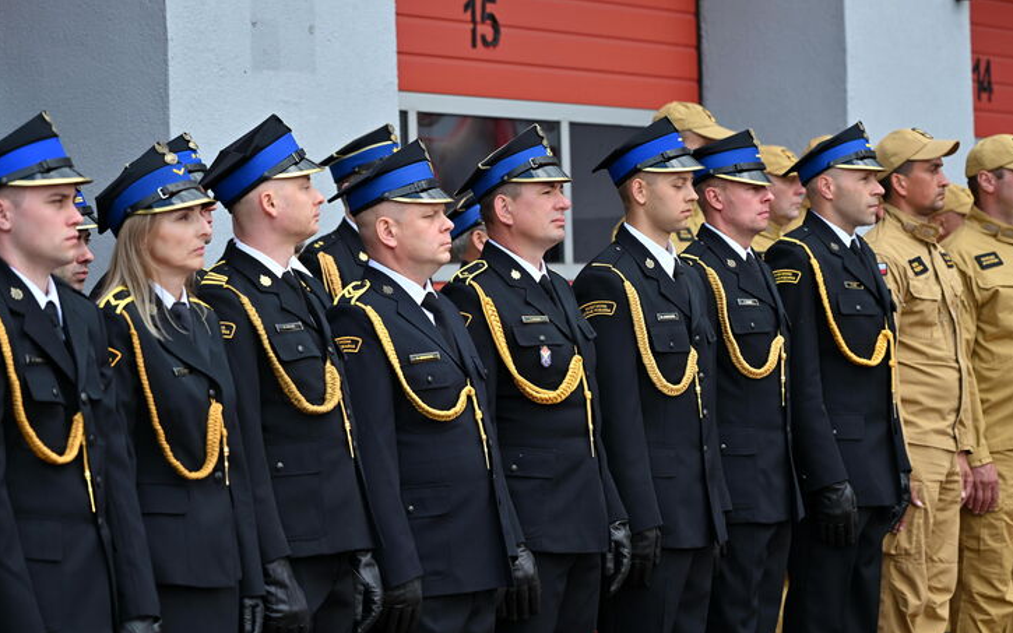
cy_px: 327
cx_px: 509
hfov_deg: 15.5
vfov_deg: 9.7
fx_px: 3727
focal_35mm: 135
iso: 100
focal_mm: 120
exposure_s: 1/250
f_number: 4
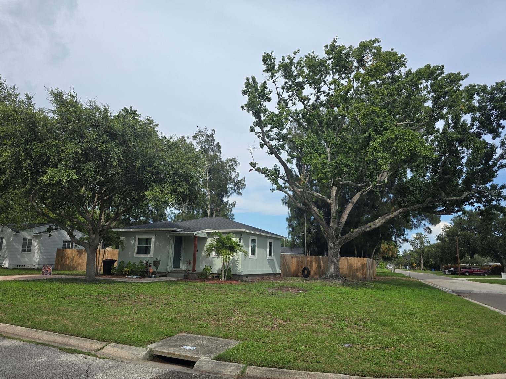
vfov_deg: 56.8
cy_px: 192
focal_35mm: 24
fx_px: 351
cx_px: 249
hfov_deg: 71.6
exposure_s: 1/673
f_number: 1.7
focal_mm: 6.3
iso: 12
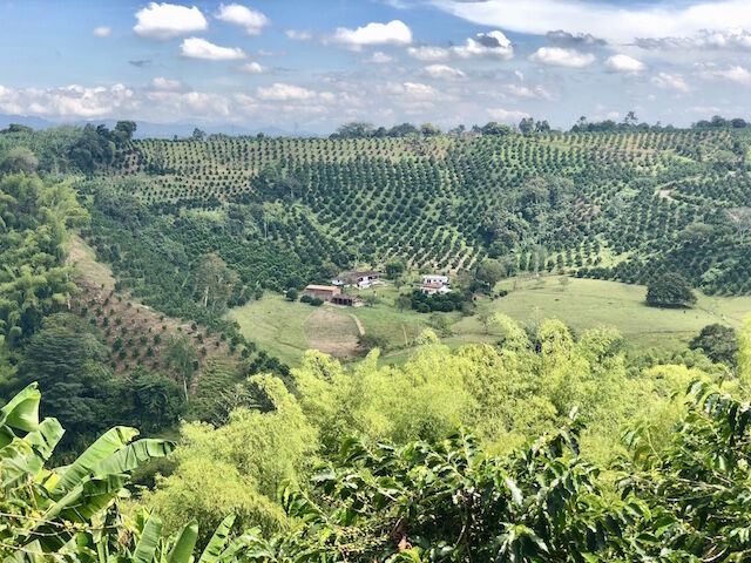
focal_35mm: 52
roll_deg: +1.1
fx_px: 1128
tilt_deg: -7.4
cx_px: 376
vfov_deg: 28.0
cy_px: 282
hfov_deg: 36.8
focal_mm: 6
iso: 16
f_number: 2.4
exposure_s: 1/471
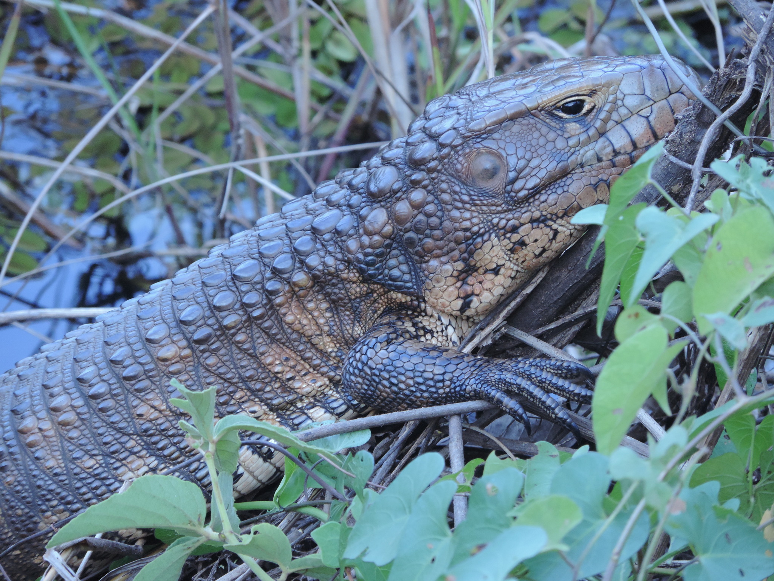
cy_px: 290
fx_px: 13416
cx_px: 387
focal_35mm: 600
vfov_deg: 2.5
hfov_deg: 3.3
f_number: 4.9
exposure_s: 1/60
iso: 400
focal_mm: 107
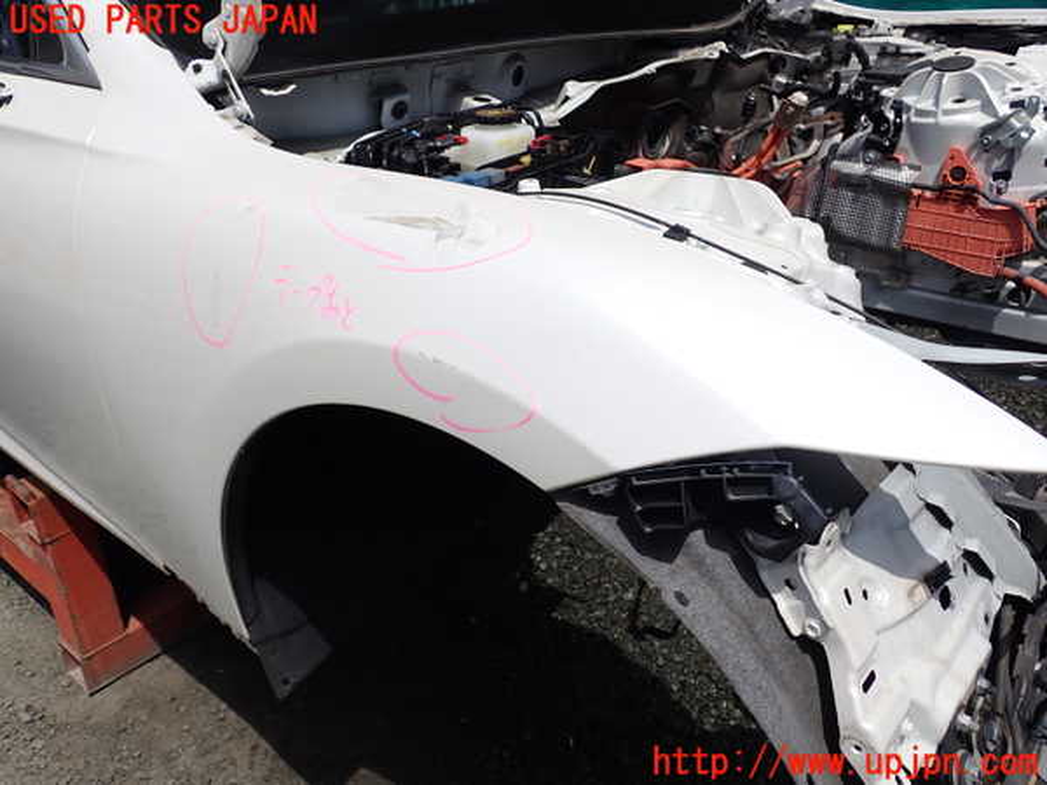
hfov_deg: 60.0
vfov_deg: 46.8
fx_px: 907
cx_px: 524
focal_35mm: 30
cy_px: 392
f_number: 9
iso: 100
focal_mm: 5.4
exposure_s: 1/250
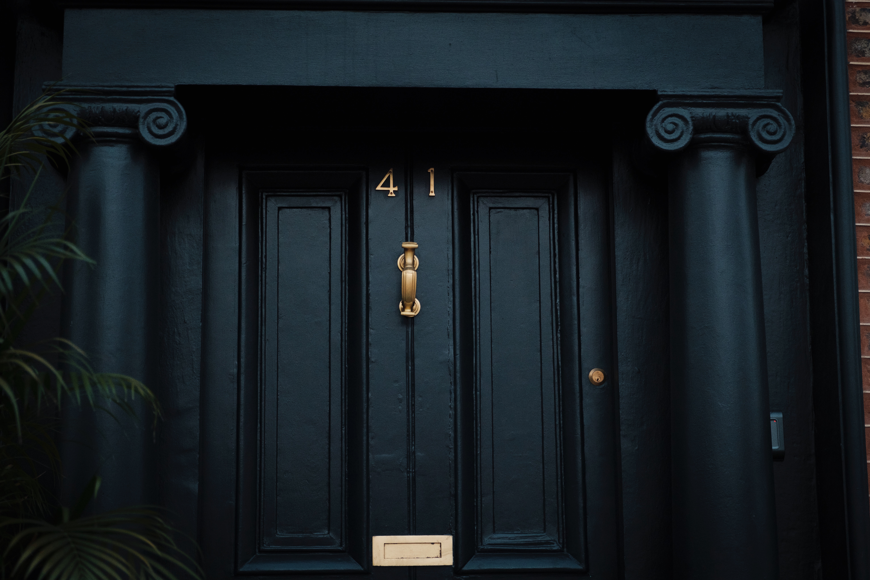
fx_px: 1667
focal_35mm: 69
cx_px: 435
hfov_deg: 29.2
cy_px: 290
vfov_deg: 19.7
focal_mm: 46.3
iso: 1600
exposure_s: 1/1000
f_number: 4
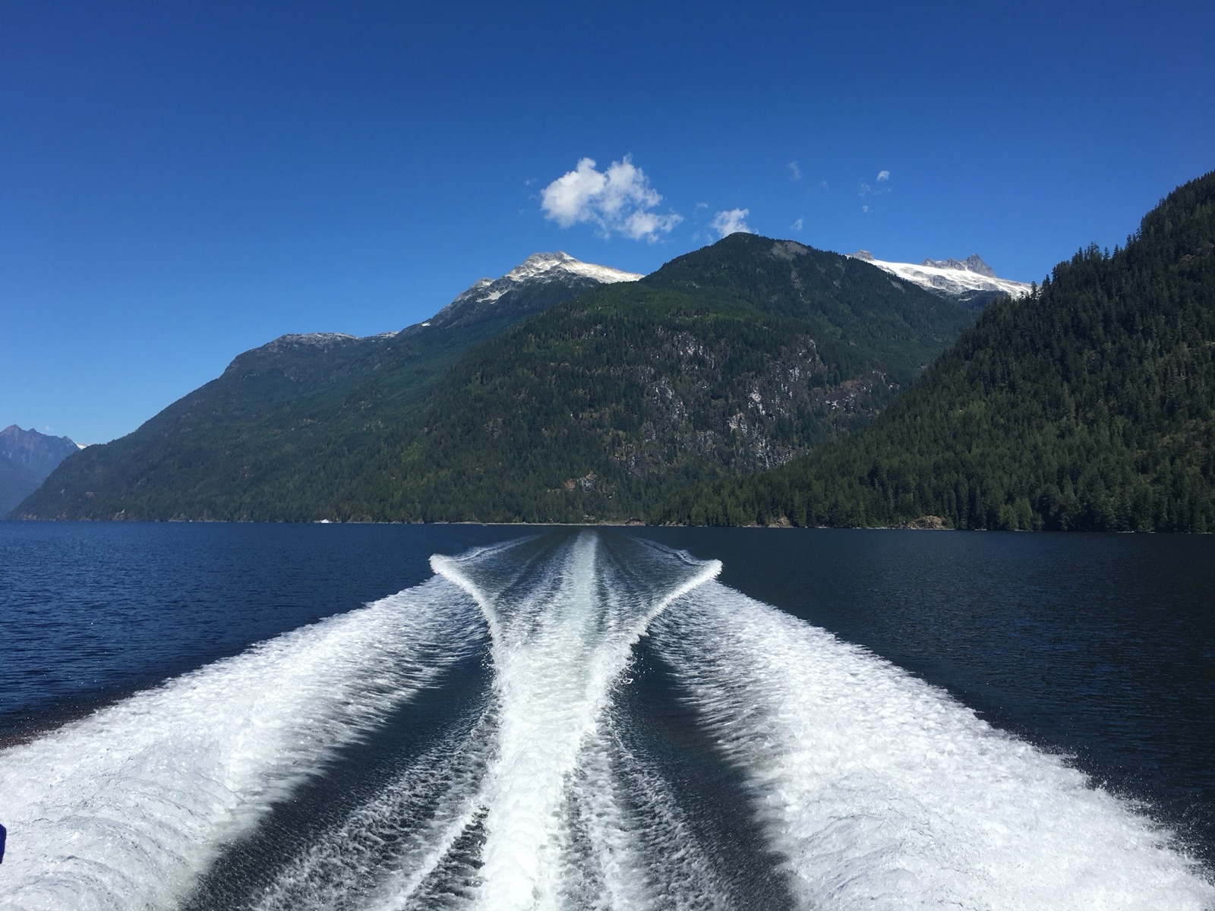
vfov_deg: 48.2
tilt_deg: +1.6
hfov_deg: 61.7
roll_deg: -2.0
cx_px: 608
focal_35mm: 29
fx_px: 1018
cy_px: 456
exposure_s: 1/2404
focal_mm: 4.15
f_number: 2.2
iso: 25
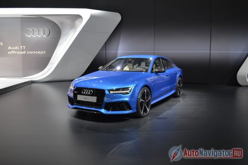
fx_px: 207
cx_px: 124
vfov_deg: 43.6
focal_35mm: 30
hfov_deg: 61.9
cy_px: 82
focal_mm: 20
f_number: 4
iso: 400
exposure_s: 1/60
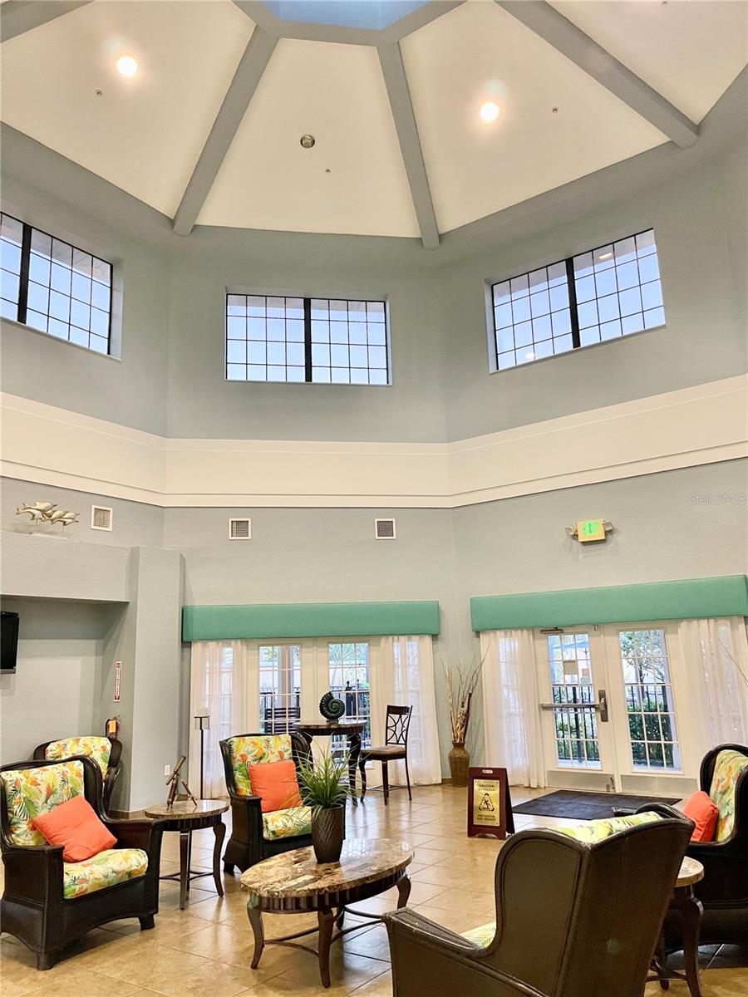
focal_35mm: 26
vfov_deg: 67.3
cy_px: 498
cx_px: 374
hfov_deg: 53.1
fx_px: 749
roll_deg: +0.8
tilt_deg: +11.8
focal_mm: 5.1
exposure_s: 1/60
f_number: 1.6
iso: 400
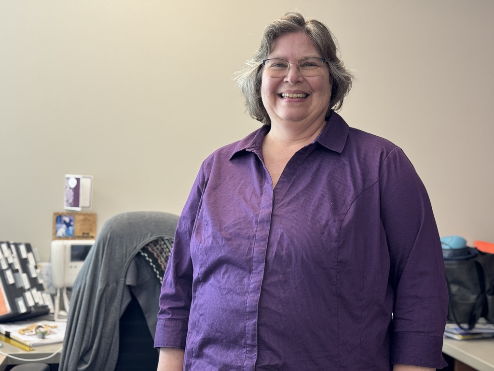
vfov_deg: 30.3
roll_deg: -0.7
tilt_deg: -0.9
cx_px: 247
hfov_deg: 39.7
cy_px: 186
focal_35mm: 48
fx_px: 685
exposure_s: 1/73
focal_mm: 6.76
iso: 100
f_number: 1.78
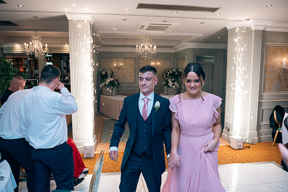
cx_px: 144
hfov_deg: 69.4
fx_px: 208
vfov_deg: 49.6
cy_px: 96
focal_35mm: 26
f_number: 3.5
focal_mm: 26
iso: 640
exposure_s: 1/160
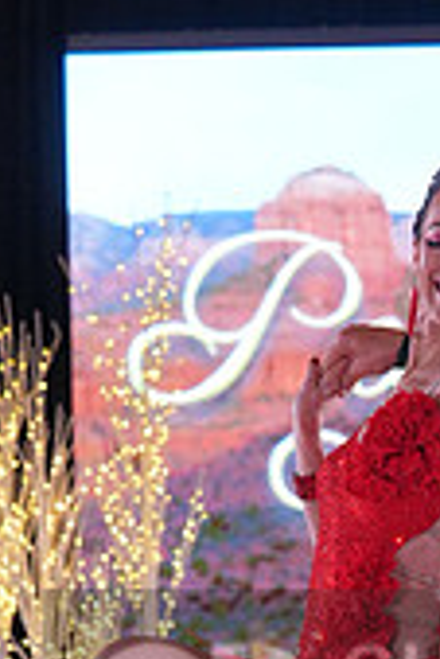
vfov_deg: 8.0
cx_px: 582
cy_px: 721
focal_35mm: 254
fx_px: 4647
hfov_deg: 5.4
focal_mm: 74
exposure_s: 1/400
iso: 1600
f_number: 4
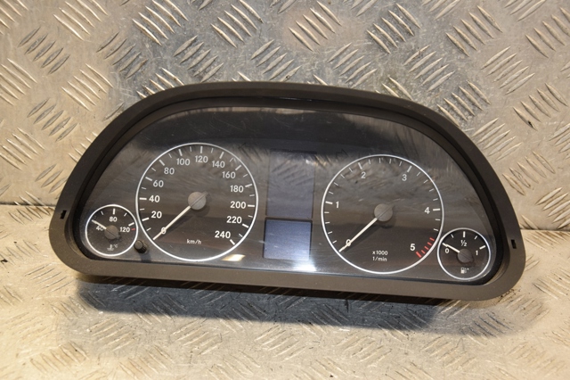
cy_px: 190
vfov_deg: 18.9
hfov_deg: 28.1
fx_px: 1139
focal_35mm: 72
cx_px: 285
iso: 800
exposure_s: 1/125
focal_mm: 48
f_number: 4.8
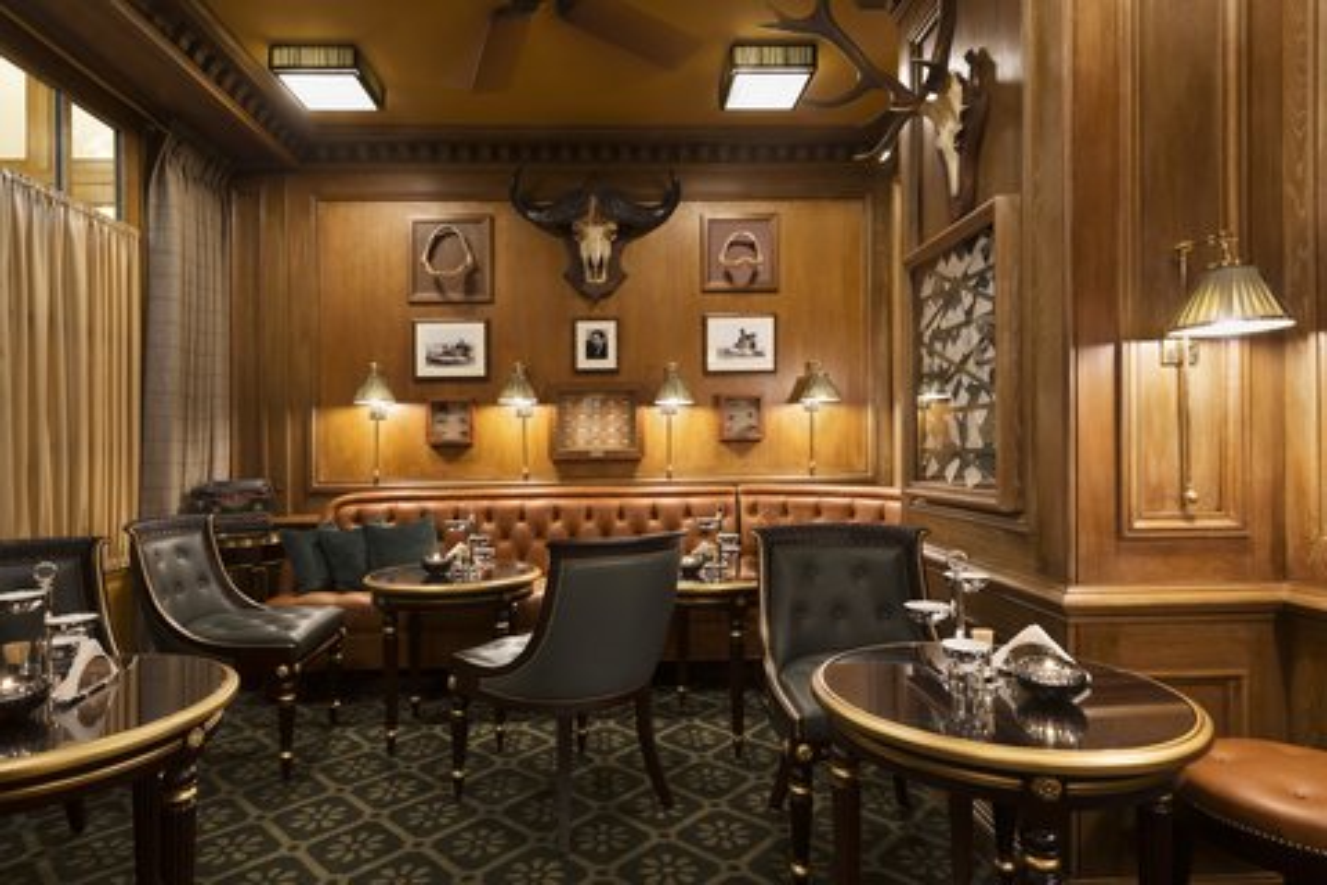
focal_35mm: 20
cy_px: 442
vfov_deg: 61.9
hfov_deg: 84.0
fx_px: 737
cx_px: 664
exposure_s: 5
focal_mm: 20
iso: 100
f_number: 11
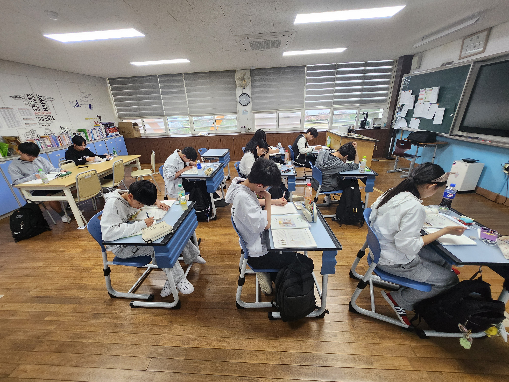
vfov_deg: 89.9
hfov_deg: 106.2
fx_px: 191
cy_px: 191
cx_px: 254
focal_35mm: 13
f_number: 2.2
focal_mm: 1.74
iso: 160
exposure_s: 1/60
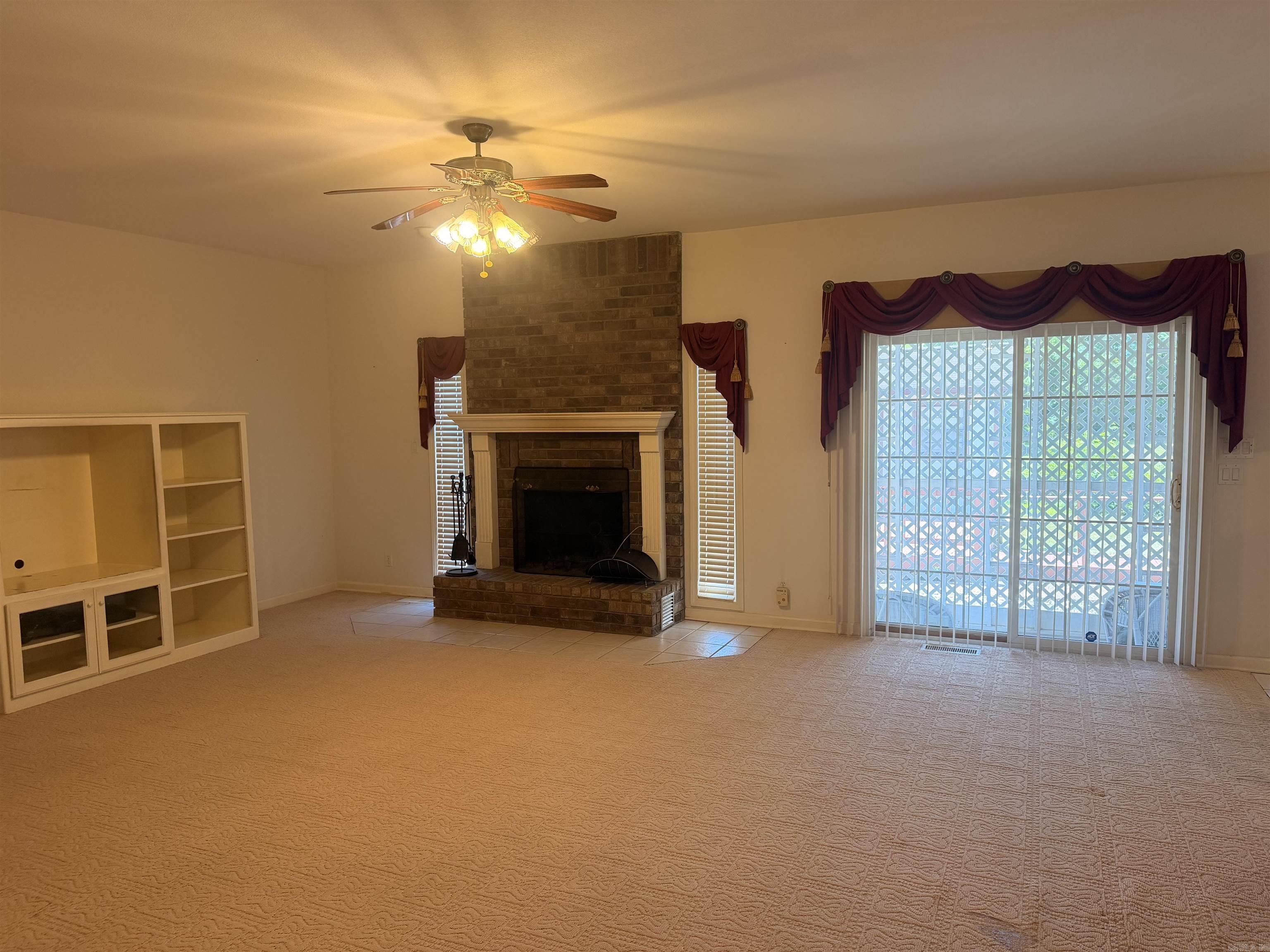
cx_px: 635
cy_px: 476
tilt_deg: -4.9
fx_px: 881
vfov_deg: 56.8
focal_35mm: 24
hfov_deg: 71.6
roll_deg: +1.2
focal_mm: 6.76
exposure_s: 1/120
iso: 200
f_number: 1.78
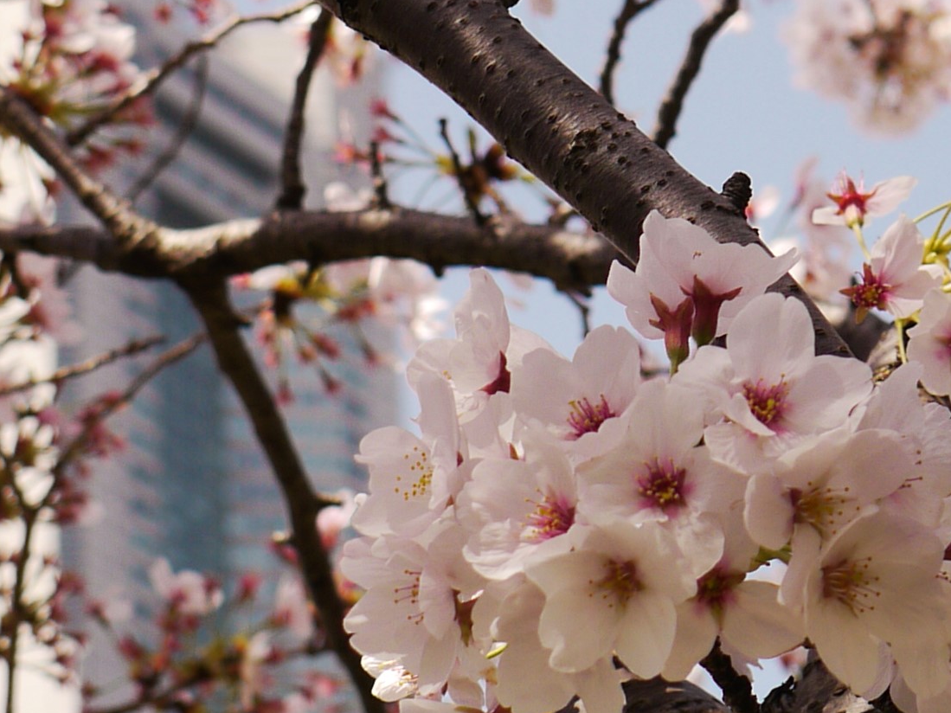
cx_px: 386
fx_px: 5137
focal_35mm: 187
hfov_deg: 10.6
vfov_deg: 7.9
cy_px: 398
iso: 100
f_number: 5
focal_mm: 26
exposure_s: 1/640
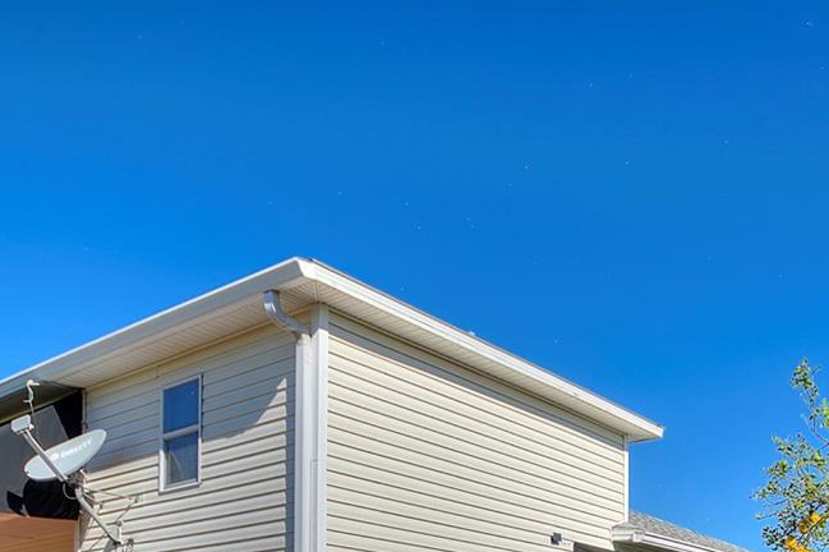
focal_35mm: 37
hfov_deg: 50.1
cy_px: 668
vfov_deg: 30.3
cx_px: 604
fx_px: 852
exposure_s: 1/320
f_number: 4.5
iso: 100
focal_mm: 10
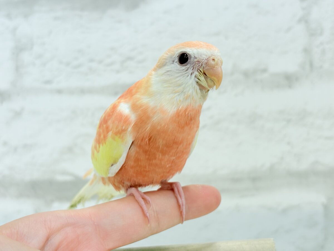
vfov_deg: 28.0
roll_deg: +3.7
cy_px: 126
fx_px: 502
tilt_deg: -0.5
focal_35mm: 52
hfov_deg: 36.8
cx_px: 167
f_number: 1.6
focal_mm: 5.96
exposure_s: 1/50
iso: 32
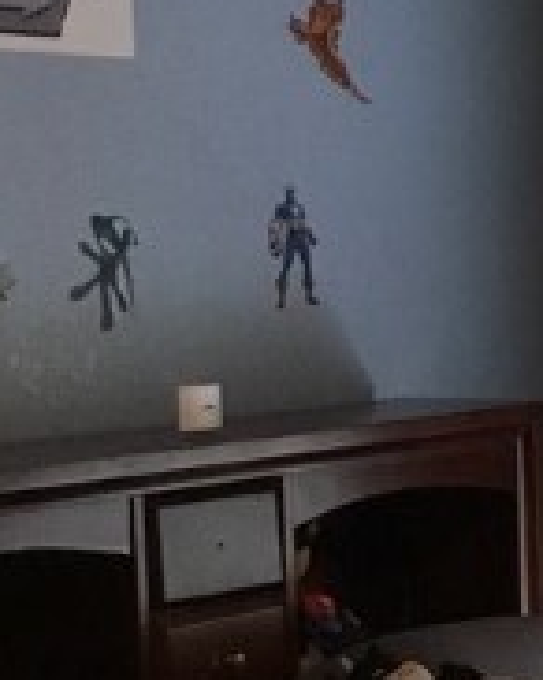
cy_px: 457
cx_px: 759
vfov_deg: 15.1
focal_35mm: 127
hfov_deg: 11.7
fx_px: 2555
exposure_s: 1/30
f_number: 2.4
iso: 200
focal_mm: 3.3
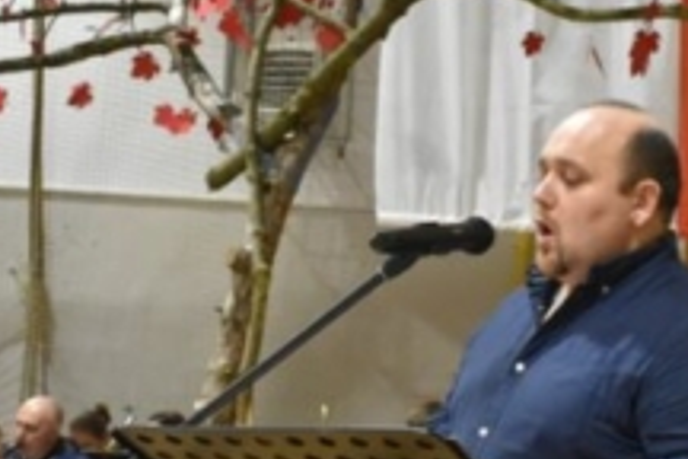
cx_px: 589
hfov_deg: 22.4
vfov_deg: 15.2
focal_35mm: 89
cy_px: 379
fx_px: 1701
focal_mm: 20
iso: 3200
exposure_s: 1/160
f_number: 3.8
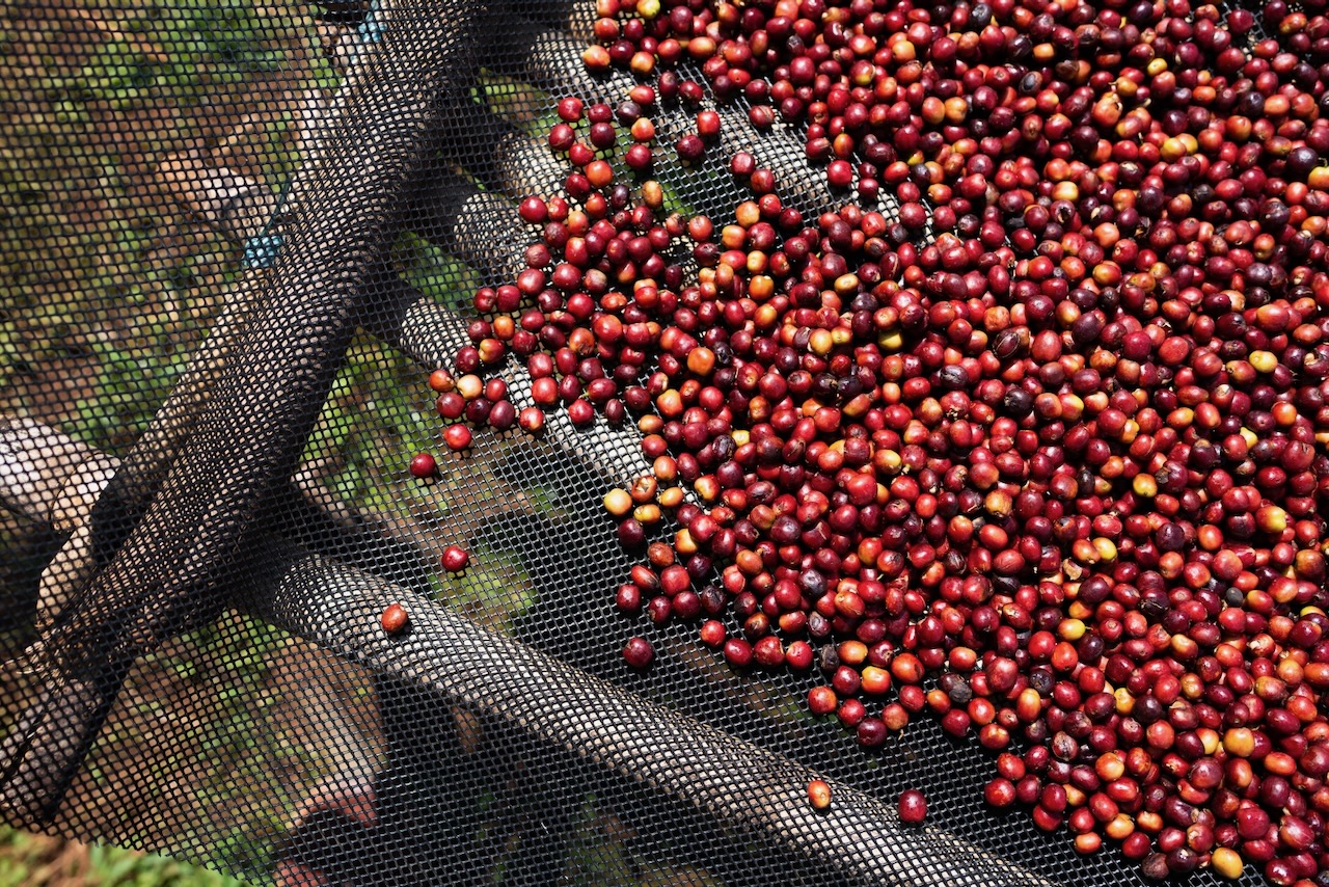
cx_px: 664
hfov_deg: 54.4
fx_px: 1292
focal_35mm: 35
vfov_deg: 37.9
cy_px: 444
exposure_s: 1/1250
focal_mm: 35
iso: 100
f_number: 2.8
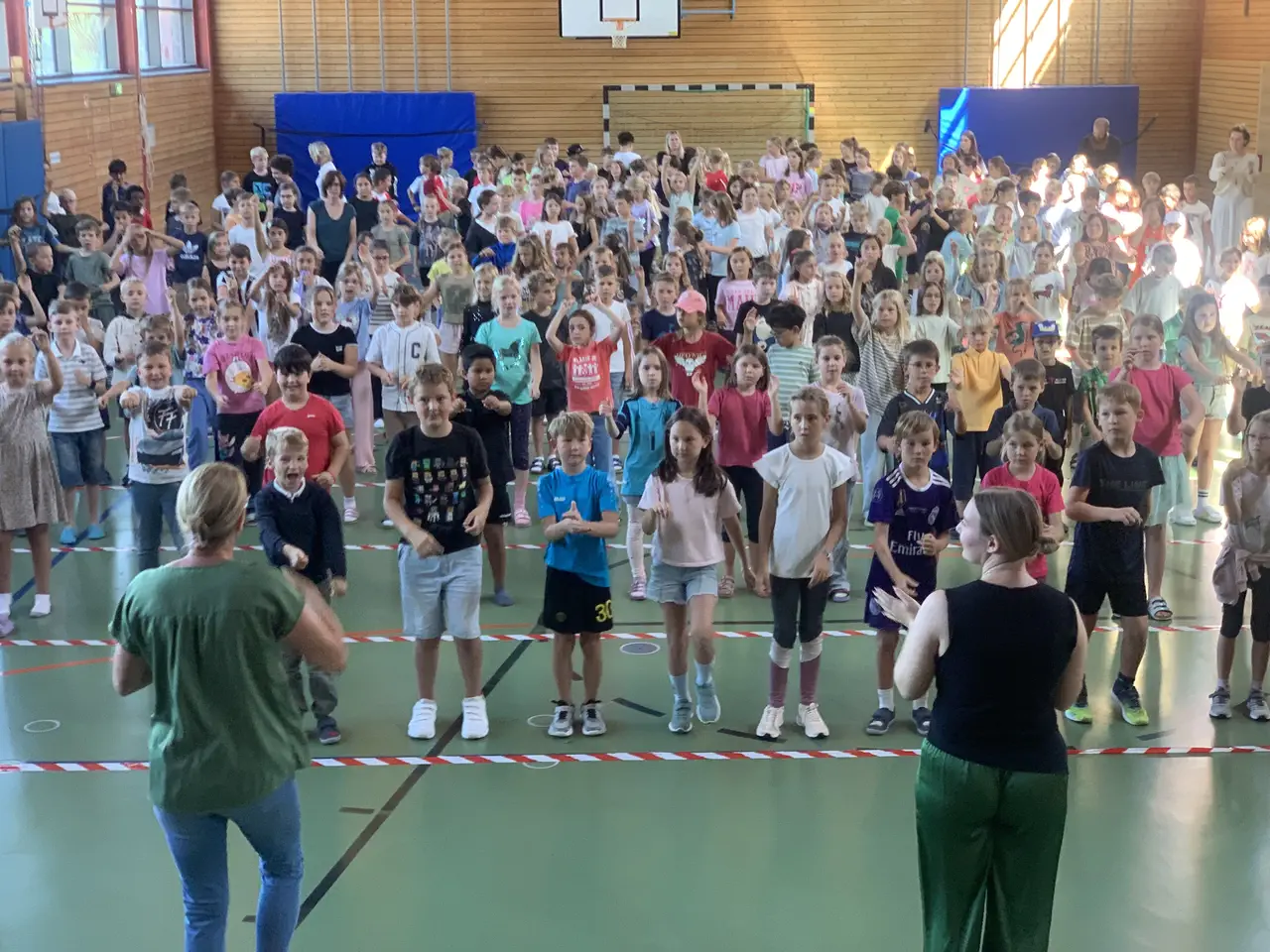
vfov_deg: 28.0
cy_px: 476
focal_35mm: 52
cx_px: 635
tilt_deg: -12.3
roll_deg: -0.1
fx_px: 1908
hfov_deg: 36.8
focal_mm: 6
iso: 160
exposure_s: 1/60
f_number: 2.4
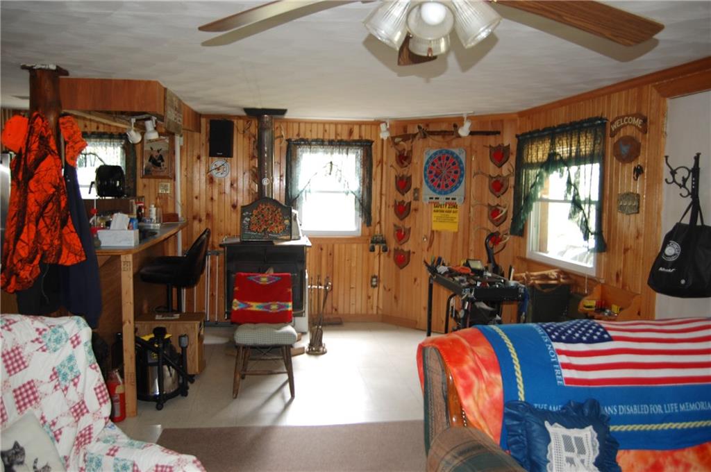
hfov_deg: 67.4
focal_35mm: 27
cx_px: 356
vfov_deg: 47.8
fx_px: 533
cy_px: 236
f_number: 3.5
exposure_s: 1/2.5
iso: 400
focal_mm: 18
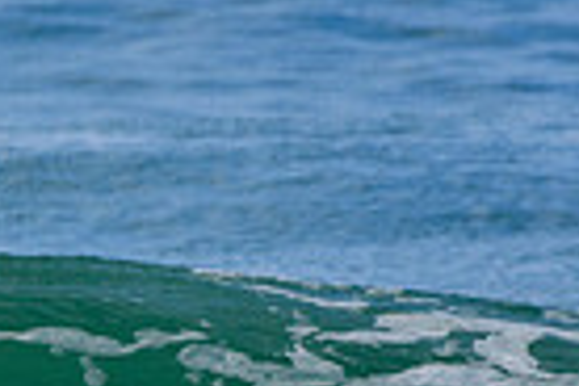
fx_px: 50562
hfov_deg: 0.7
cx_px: -587
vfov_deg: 0.4
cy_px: 527
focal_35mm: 3144
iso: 200
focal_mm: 500
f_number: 5.6
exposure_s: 1/2000
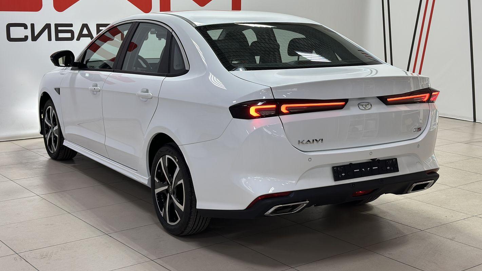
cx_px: 239
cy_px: 128
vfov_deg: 22.6
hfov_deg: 39.2
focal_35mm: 53
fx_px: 677
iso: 64
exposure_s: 1/100
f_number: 1.78
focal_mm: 6.86
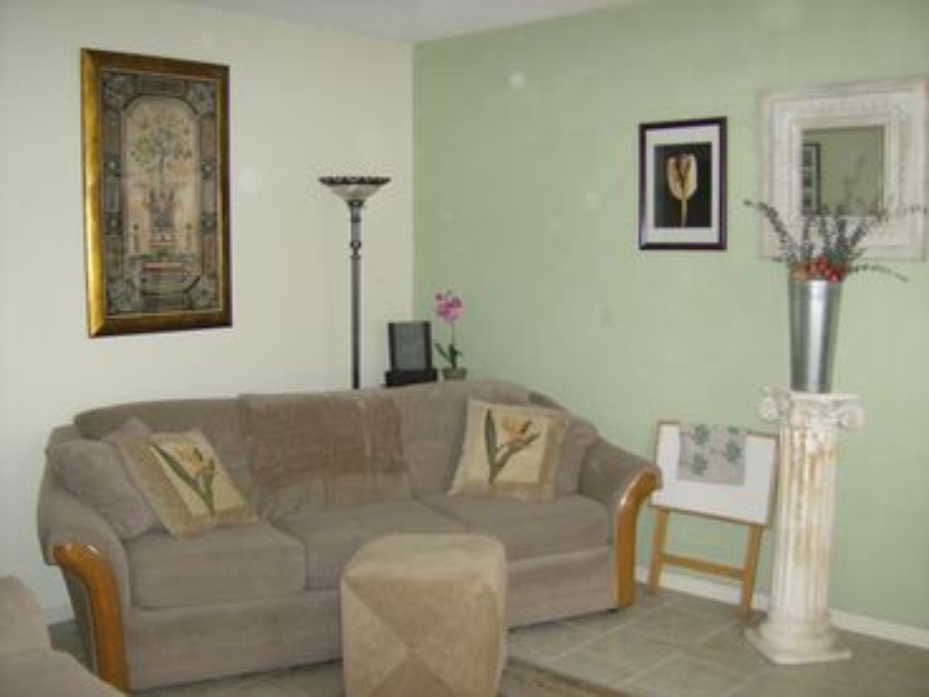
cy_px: 348
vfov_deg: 39.7
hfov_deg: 51.4
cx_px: 464
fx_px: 966
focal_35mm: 36
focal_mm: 6
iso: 200
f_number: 2.8
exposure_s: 1/60
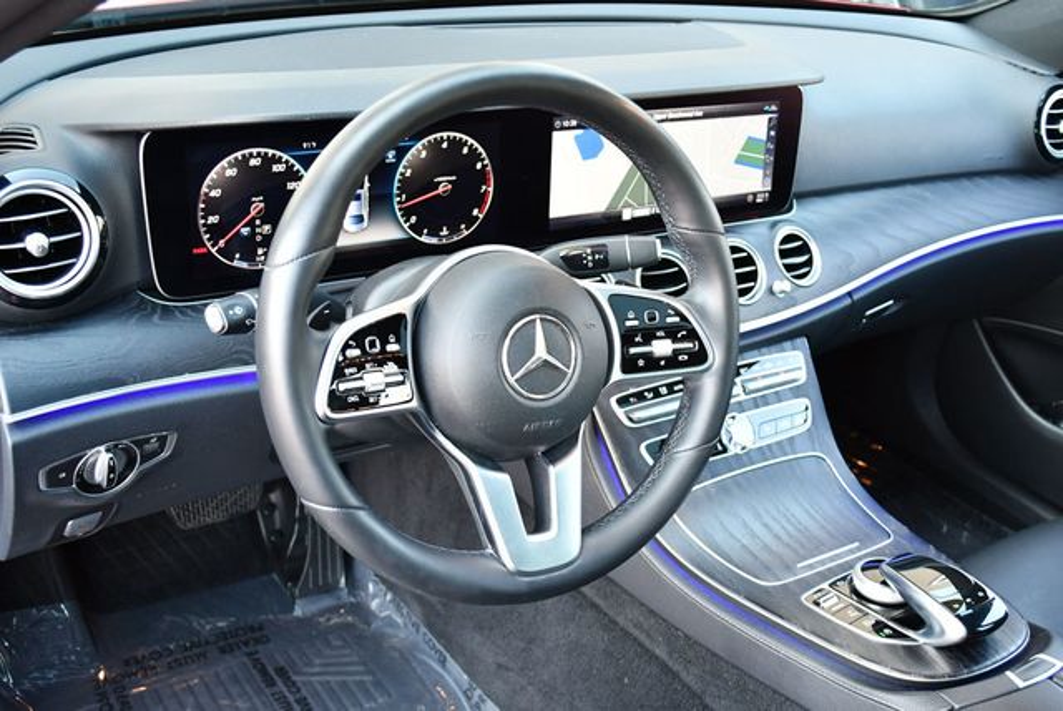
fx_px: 1182
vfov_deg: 33.5
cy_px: 356
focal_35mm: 40
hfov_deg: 48.4
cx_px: 532
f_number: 3.8
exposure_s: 1/125
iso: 1100
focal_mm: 20
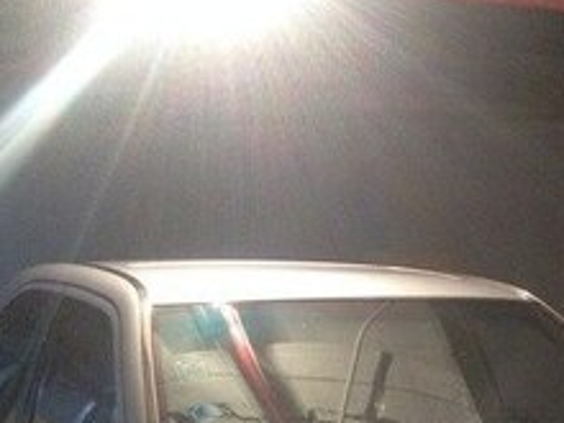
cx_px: 574
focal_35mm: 105
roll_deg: +0.6
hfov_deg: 18.2
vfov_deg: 13.5
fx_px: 1711
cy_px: 586
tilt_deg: -15.6
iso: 400
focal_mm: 4.28
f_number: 2.4
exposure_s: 1/17
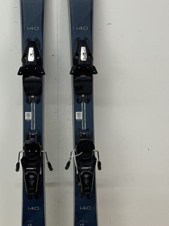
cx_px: 60
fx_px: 365
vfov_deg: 34.2
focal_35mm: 56
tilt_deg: -7.8
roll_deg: +0.6
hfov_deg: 26.0
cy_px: 90
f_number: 1.6
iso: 80
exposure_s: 1/50
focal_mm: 5.1
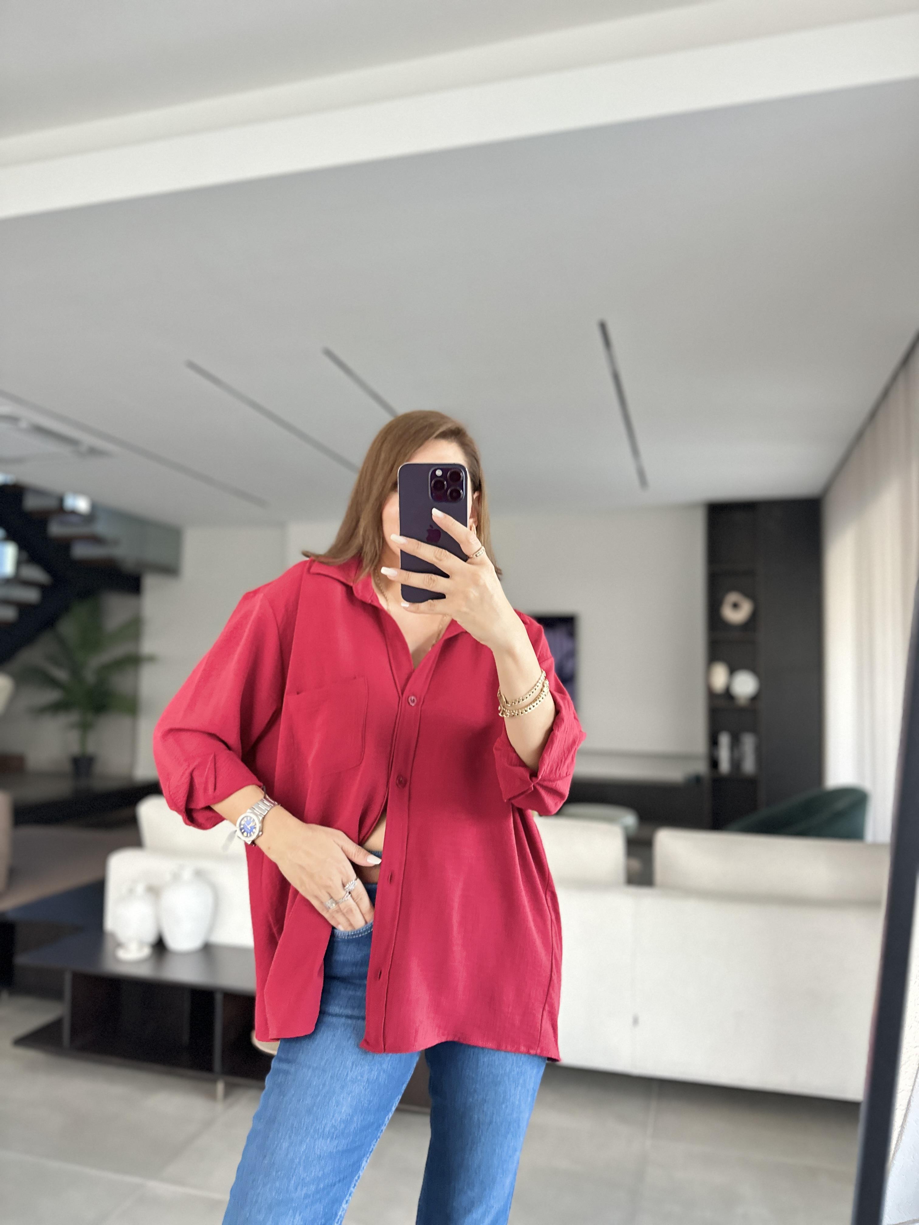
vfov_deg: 71.6
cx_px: 460
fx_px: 850
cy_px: 612
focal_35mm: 24
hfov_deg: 56.8
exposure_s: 1/60
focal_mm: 6.86
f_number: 1.78
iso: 640
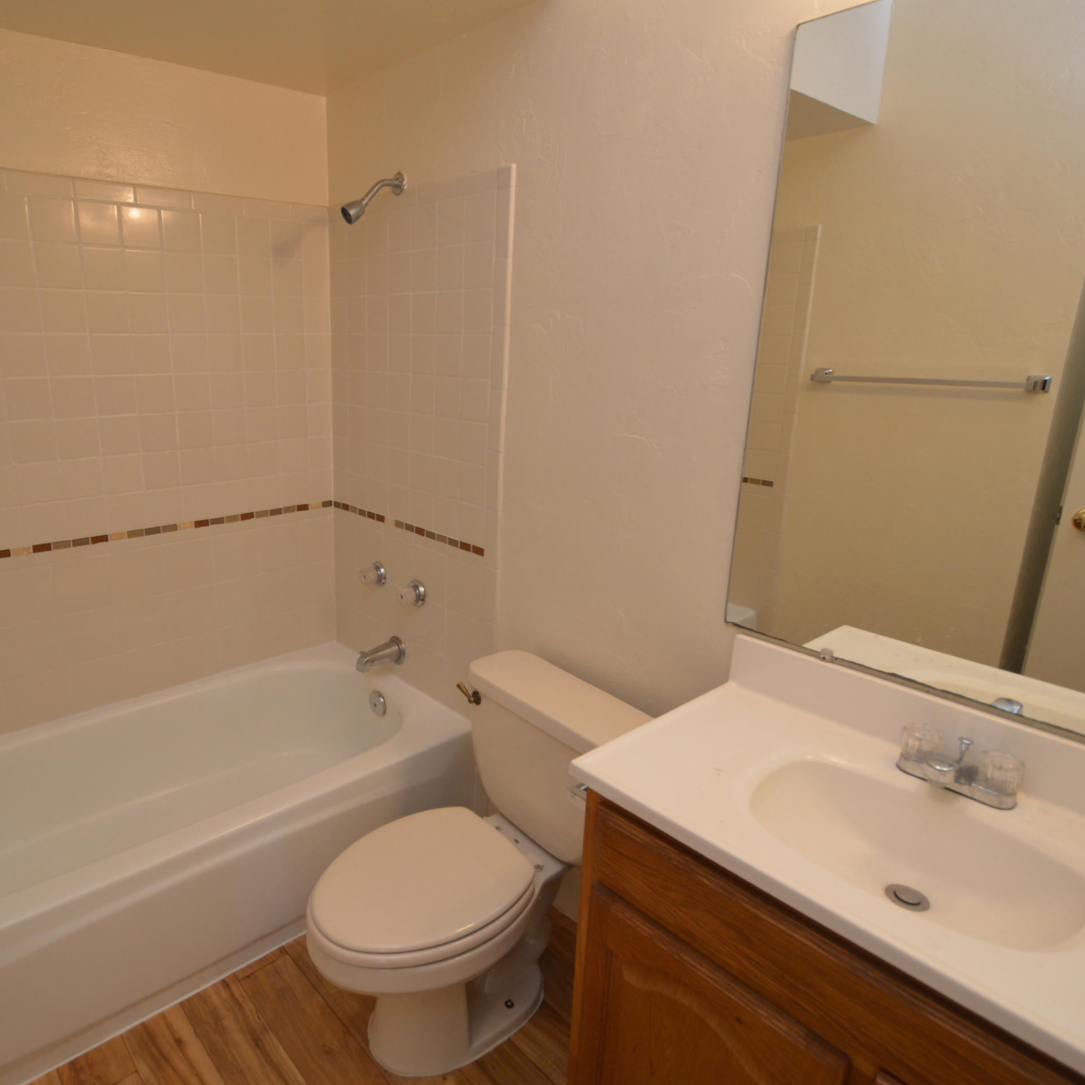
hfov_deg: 73.5
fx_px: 709
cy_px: 535
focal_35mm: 20
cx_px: 405
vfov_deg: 74.8
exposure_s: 1/60
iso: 450
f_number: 4
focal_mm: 10
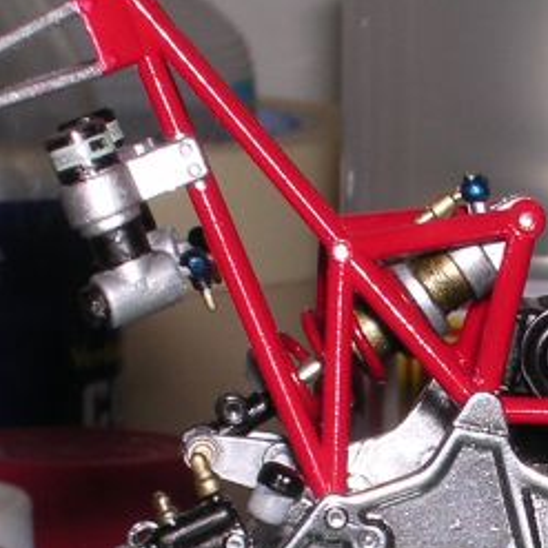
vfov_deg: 7.1
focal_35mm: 246
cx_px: 708
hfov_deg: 7.0
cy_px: 606
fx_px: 4406
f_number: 8.2
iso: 100
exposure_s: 1/60.1
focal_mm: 13
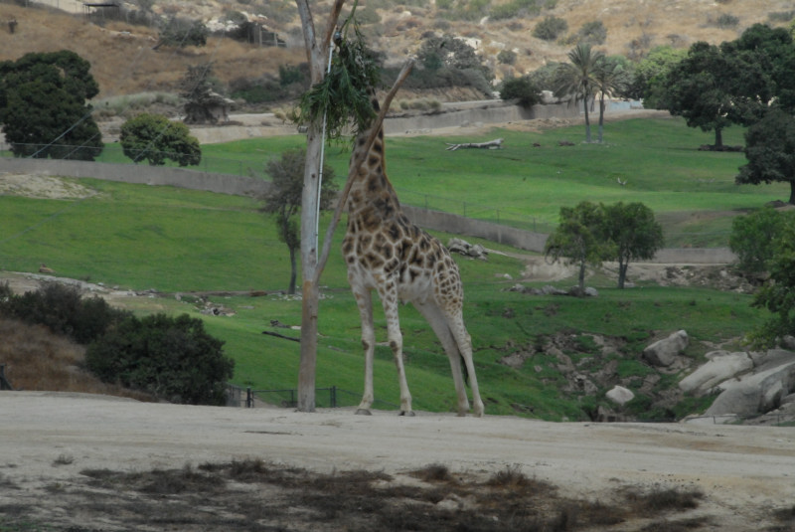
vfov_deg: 5.4
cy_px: 266
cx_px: 398
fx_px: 5636
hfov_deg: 8.1
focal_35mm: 255
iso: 1100
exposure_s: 1/125
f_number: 32
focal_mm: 170
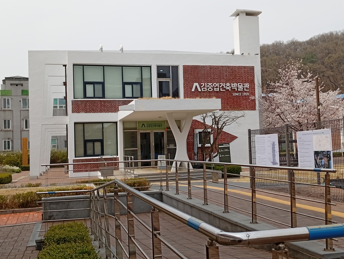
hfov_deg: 43.8
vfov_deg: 33.7
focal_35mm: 43
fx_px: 428
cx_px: 172
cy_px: 130
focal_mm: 3.98
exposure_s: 1/704
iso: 51
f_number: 1.8
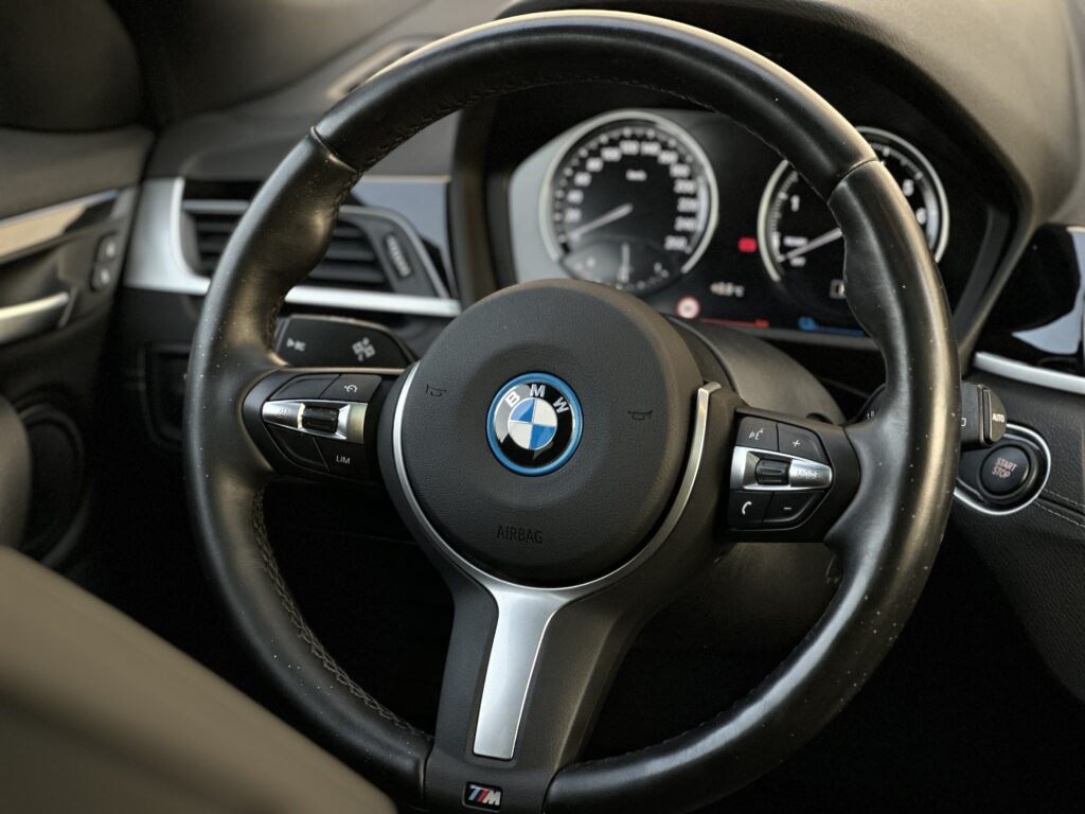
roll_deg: +1.0
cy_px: 407
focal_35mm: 77
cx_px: 542
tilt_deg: -17.0
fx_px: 2413
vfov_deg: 19.1
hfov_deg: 25.3
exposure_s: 1/101
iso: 250
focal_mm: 9
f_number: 2.8
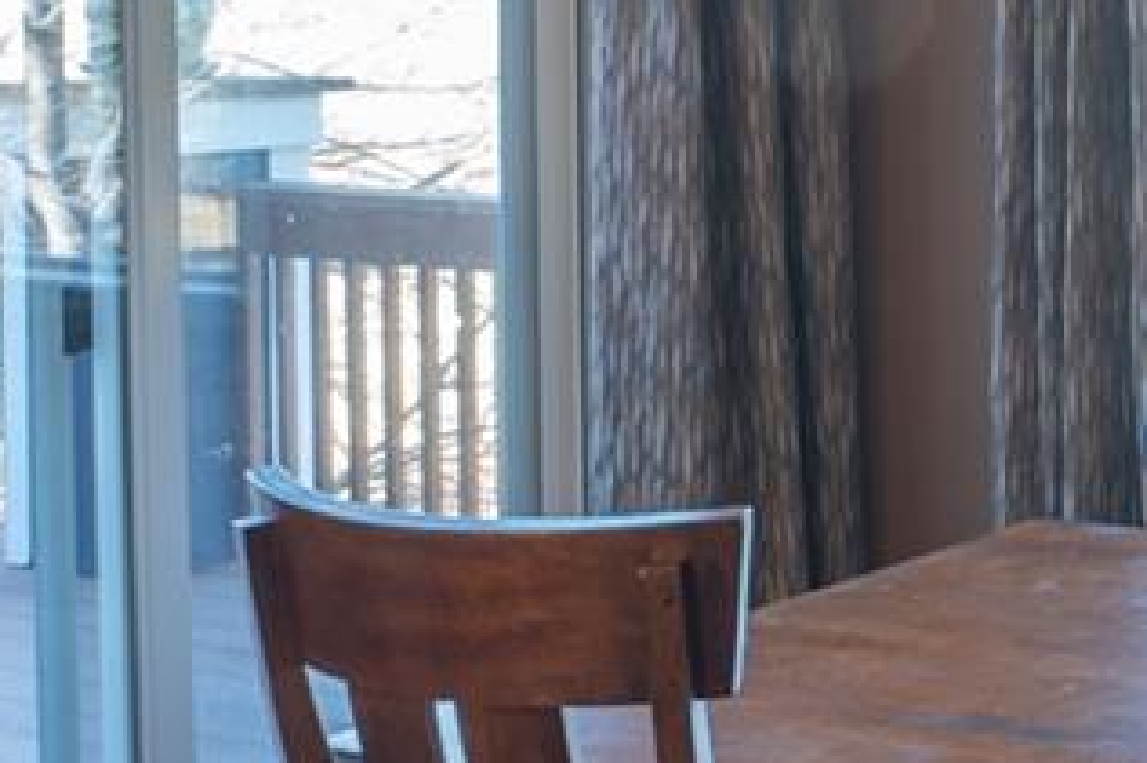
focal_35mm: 76
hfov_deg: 20.6
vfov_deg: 17.6
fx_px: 2419
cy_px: 36
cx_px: 1935
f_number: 8
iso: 100
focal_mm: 15
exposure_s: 1/4
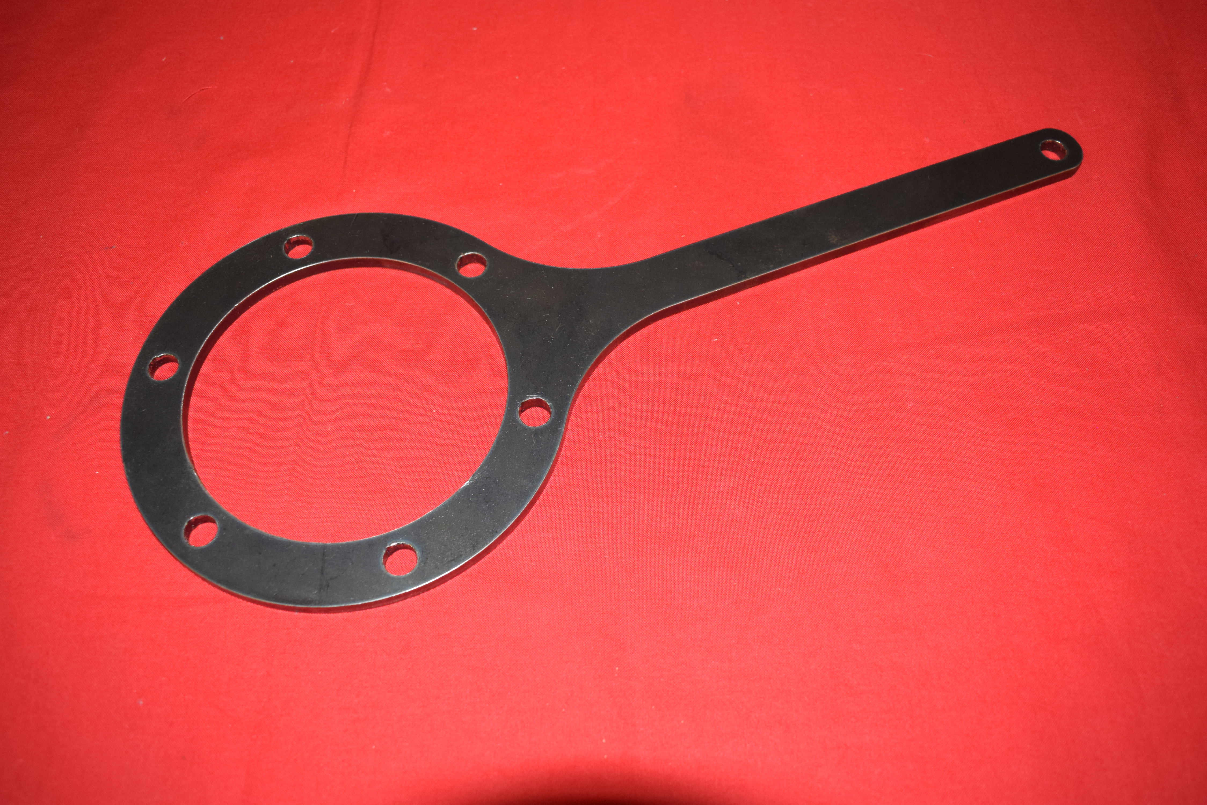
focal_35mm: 30
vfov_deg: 43.6
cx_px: 604
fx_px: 1006
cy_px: 402
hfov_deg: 61.9
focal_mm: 20
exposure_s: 1/200
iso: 1250
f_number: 5
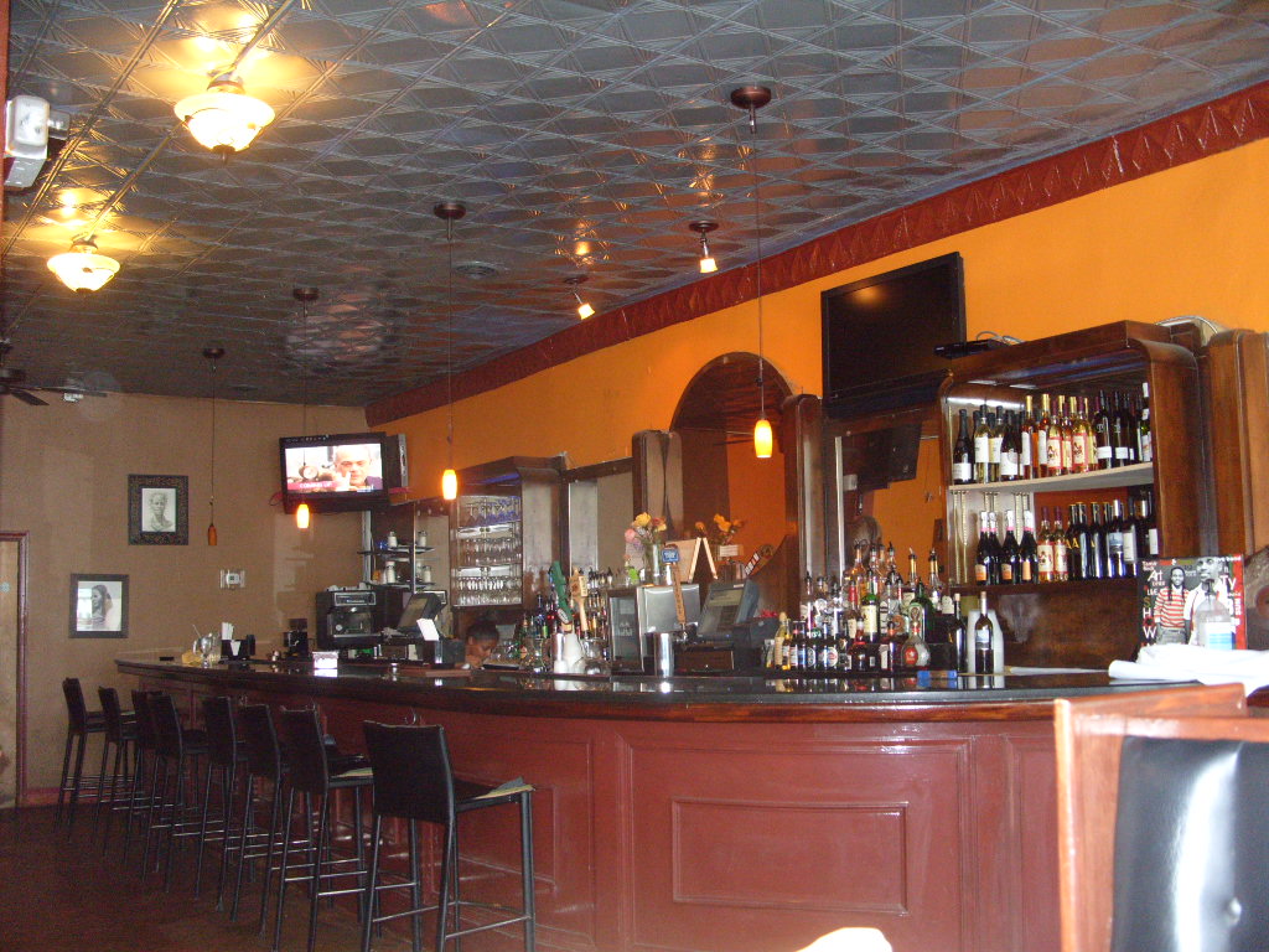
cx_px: 634
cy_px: 476
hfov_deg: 52.6
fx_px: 1283
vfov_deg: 40.7
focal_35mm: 35
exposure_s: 1/45
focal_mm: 7.8
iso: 400
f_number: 2.8
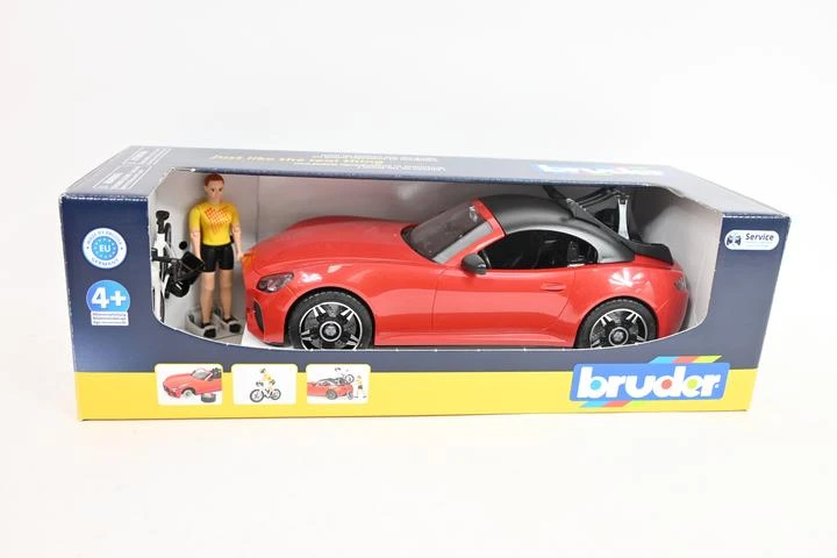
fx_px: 750
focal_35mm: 32
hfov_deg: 58.3
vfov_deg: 40.8
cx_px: 418
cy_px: 279
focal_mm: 21.5
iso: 900
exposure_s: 1/125
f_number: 4
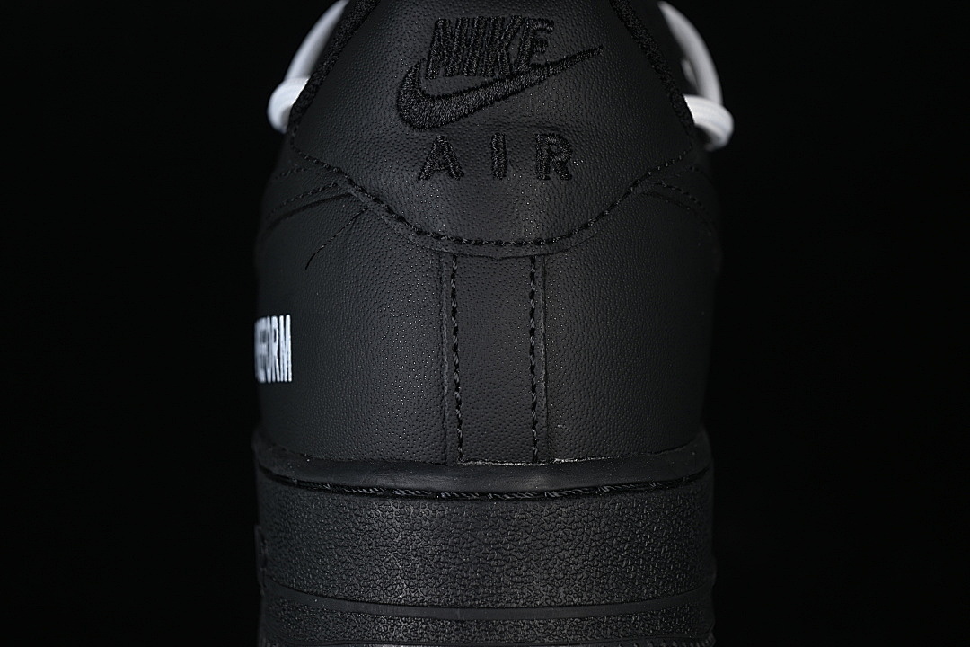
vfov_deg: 18.2
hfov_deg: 27.0
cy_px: 324
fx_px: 2021
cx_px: 485
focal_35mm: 75
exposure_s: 1/50
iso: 160
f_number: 6.3
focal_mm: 50
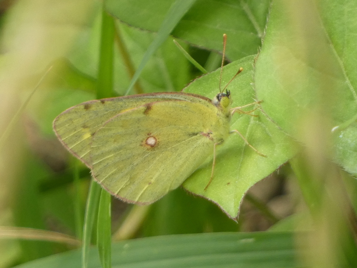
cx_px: 178
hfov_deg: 1.7
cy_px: 134
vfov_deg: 1.2
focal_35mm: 1200
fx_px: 12378
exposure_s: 1/125
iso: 200
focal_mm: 215
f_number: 5.9
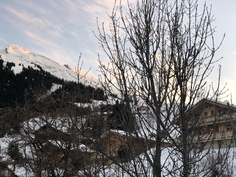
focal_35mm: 52
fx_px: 355
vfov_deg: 28.0
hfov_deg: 36.8
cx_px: 118
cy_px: 88
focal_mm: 6
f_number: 2.4
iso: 25
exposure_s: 1/50
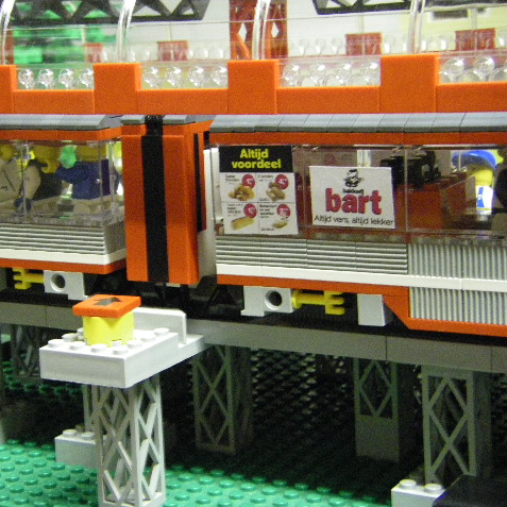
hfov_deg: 20.8
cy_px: 254
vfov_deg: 20.9
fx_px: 1375
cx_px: 178
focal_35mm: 83
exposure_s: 1/8
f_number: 3.8
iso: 800
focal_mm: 11.5
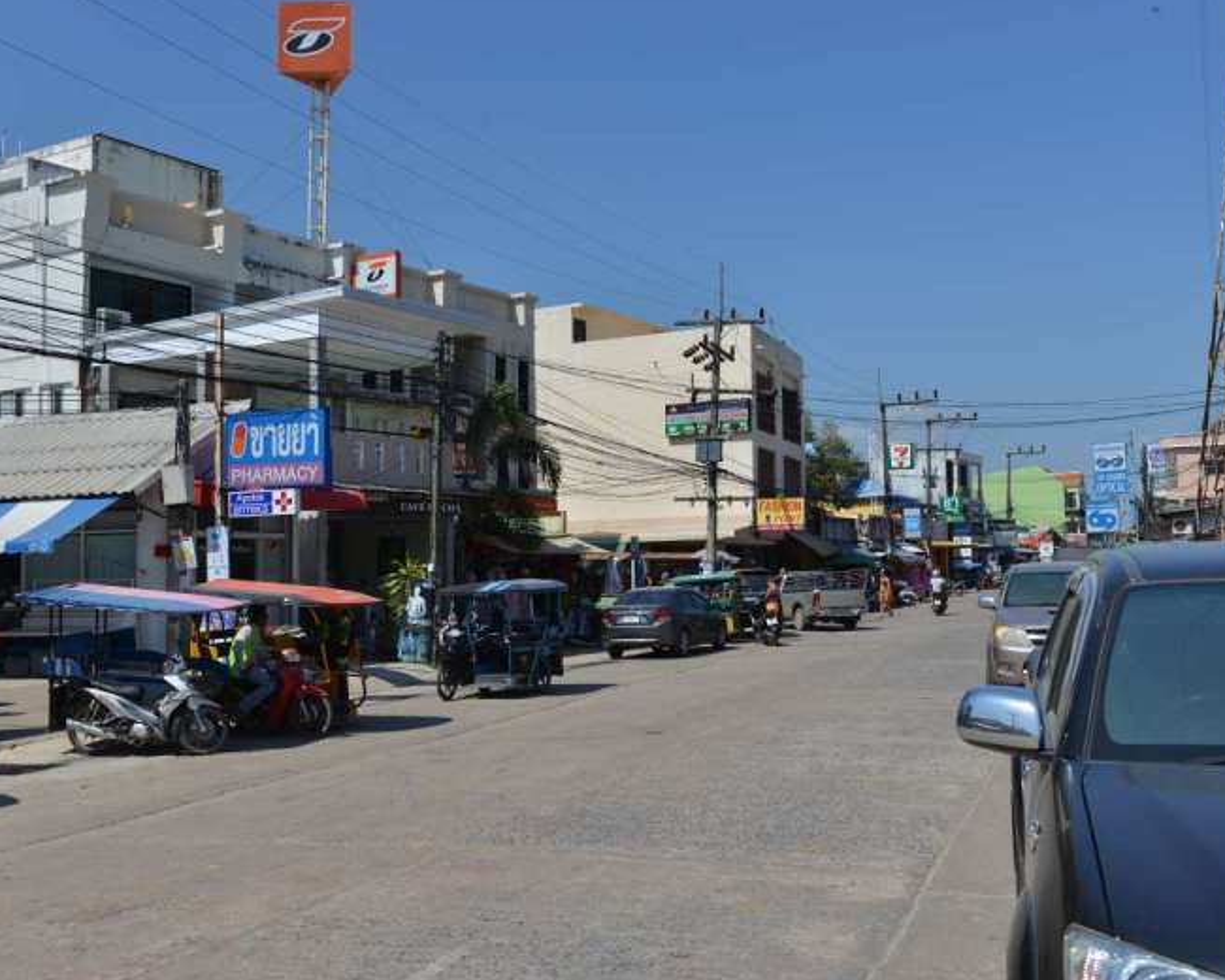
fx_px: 1341
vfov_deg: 40.1
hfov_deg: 49.0
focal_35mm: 37
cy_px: 494
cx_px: 677
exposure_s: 1/400
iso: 180
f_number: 7.1
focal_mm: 32
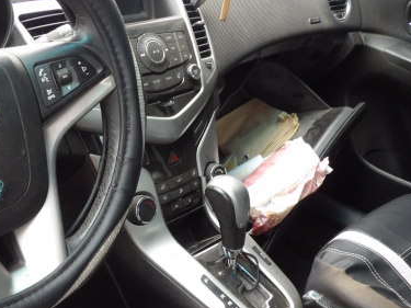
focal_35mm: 41
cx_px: 126
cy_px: 201
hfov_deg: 44.9
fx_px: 487
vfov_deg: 34.8
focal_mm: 4.3
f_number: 3.2
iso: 200
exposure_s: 1/29
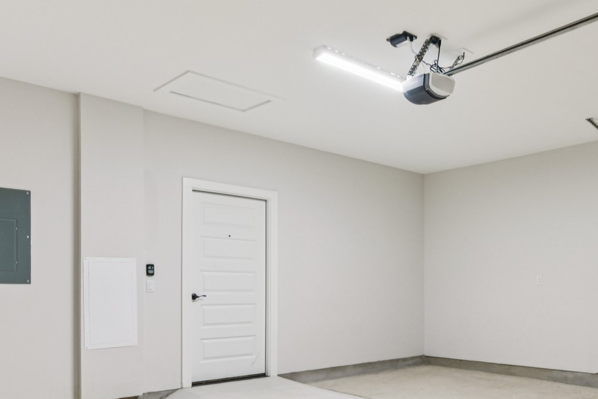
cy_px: 287
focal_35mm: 31
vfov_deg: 41.4
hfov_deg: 57.9
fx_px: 515
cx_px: 431
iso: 400
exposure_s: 1/4
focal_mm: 14
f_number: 8
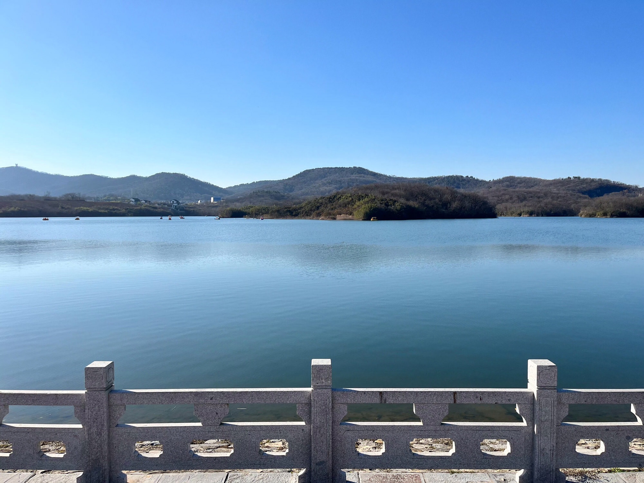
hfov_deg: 67.3
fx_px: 484
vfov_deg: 53.1
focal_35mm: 26
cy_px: 242
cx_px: 322
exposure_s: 1/4484
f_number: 1.6
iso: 50
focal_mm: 5.1
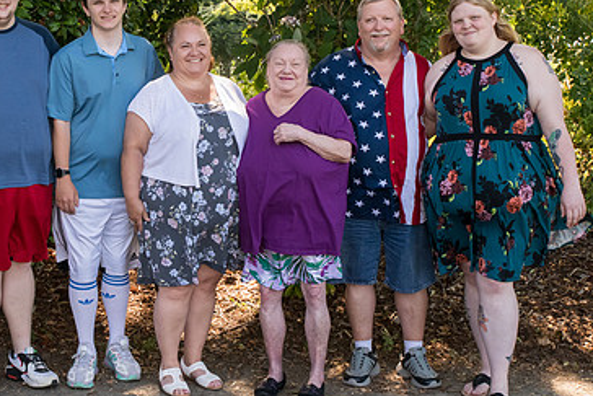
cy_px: 105
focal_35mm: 73
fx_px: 1203
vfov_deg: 18.6
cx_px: 190
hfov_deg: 27.5
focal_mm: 35
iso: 1600
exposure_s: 1/320
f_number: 9
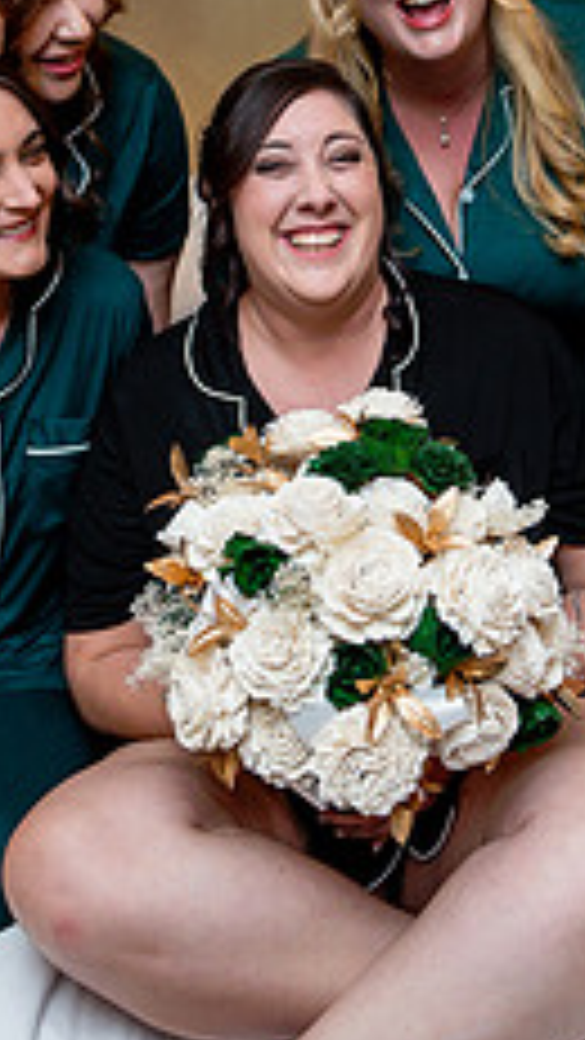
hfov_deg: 22.6
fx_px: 1461
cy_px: 311
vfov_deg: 38.5
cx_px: 360
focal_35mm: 53
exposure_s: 1/60
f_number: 2.8
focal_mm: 26
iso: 200
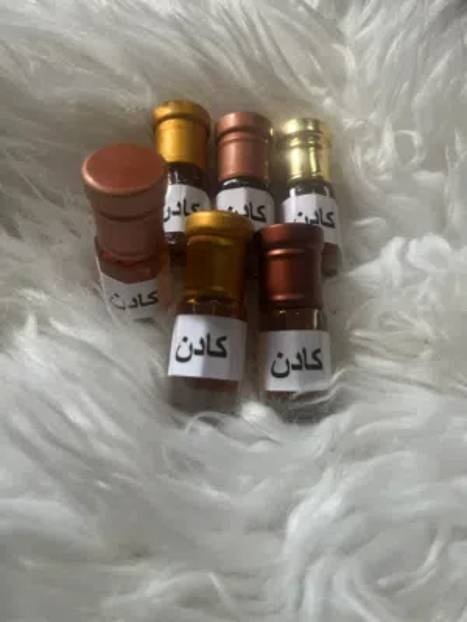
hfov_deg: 53.1
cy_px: 311
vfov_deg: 67.3
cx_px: 234
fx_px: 468
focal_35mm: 26
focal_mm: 5.1
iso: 125
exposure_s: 1/101
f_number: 1.6
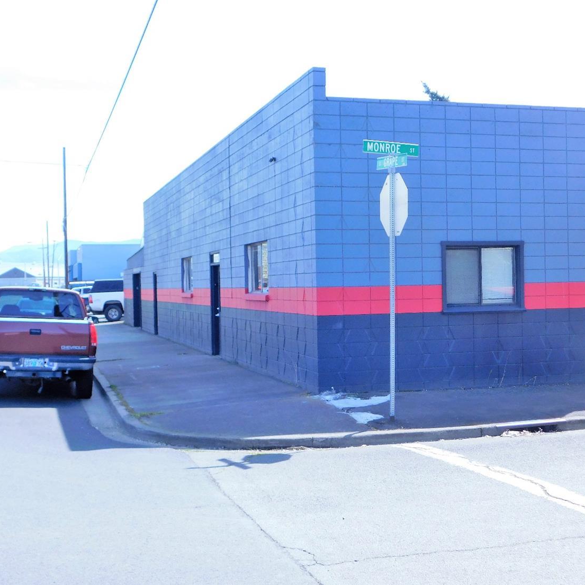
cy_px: 293
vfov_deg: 35.4
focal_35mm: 48
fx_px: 918
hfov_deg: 35.3
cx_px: 319
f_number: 3.6
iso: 125
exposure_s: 1/400
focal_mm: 7.1
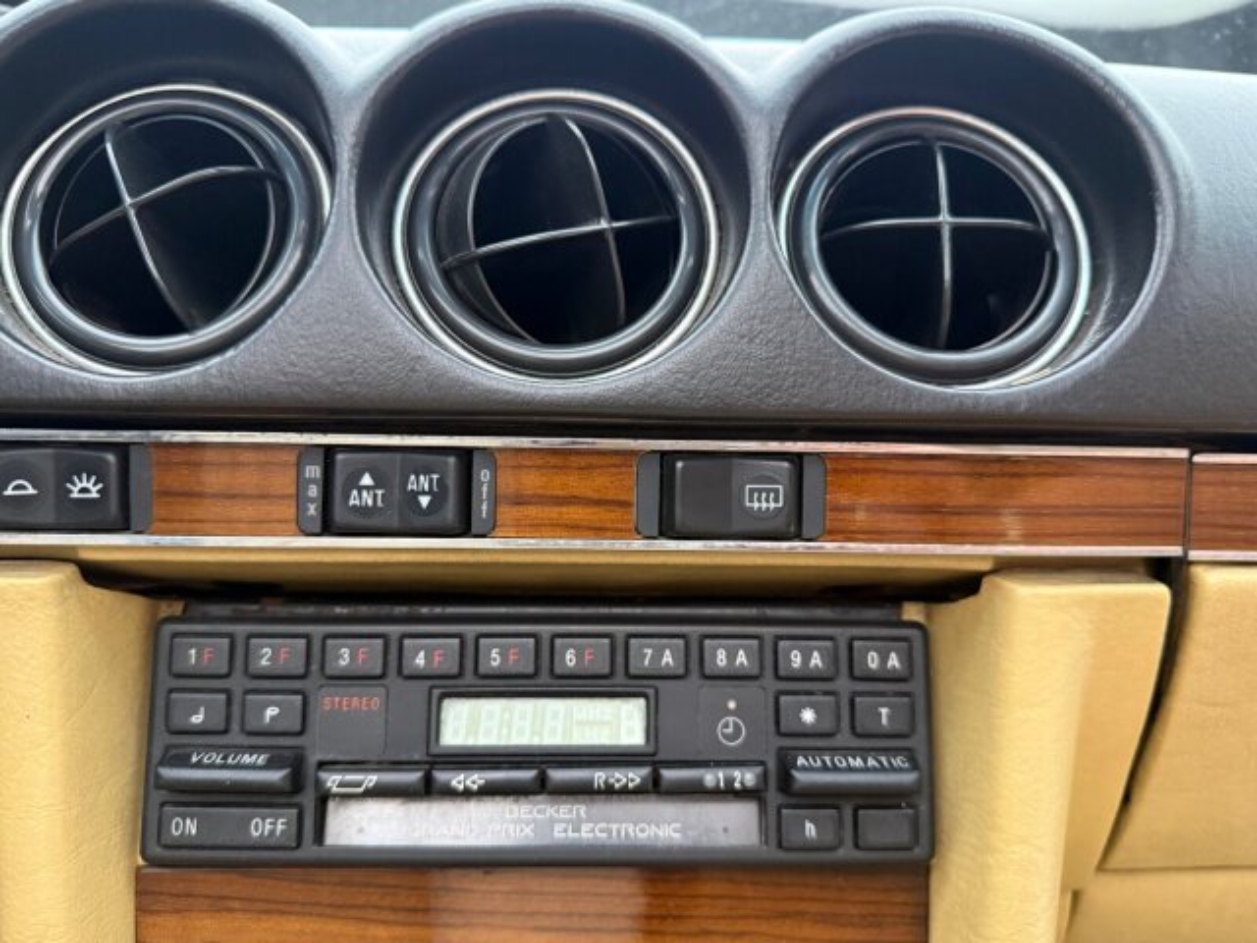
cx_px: 628
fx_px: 872
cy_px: 472
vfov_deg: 56.8
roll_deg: +0.0
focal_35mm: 24
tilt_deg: -6.8
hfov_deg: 71.6
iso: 640
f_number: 1.78
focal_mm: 6.76
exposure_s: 1/49
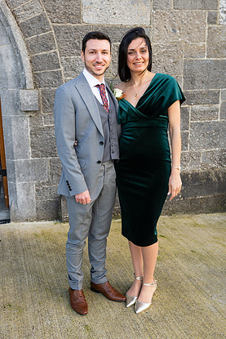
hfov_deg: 34.2
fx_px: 367
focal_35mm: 39
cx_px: 112
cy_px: 158
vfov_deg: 49.5
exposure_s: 1/160
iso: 160
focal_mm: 36
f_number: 5
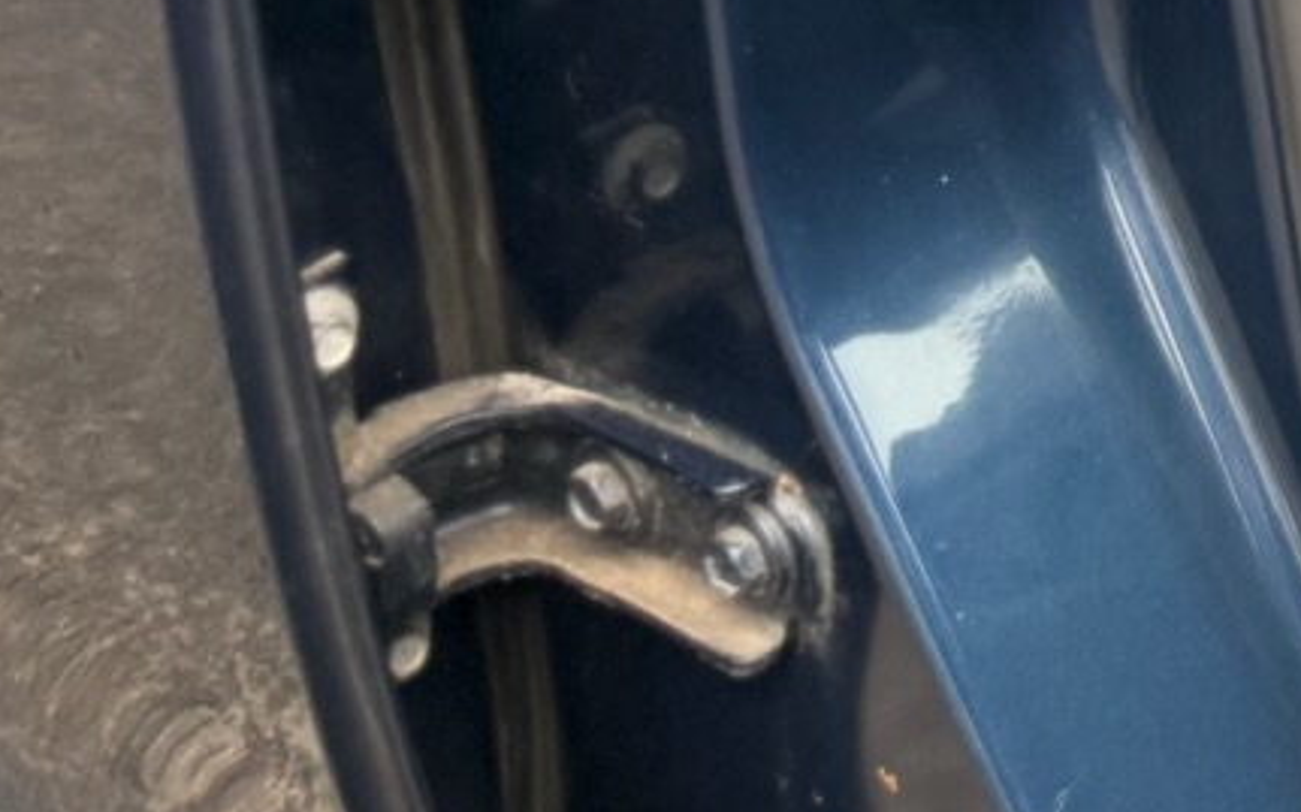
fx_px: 4289
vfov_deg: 9.5
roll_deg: -1.7
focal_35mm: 121
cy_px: -1183
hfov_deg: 14.1
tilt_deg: -17.1
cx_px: 2696
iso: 200
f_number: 1.78
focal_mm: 6.76
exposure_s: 1/92
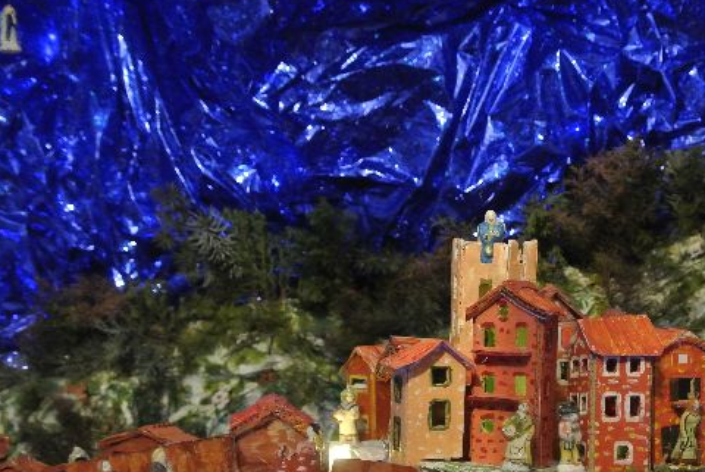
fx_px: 882
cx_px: 538
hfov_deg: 42.1
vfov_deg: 29.3
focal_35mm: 45
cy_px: 374
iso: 1800
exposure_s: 1/80
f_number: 3.5
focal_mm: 10
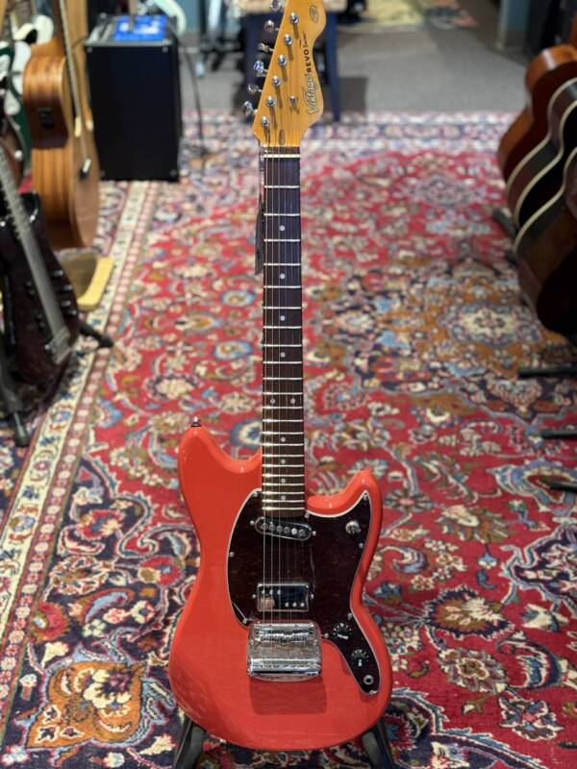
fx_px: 1067
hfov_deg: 30.3
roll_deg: +0.3
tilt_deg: -29.9
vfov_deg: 39.7
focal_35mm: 48
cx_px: 288
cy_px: 384
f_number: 1.78
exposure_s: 1/40
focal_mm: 6.76
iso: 320
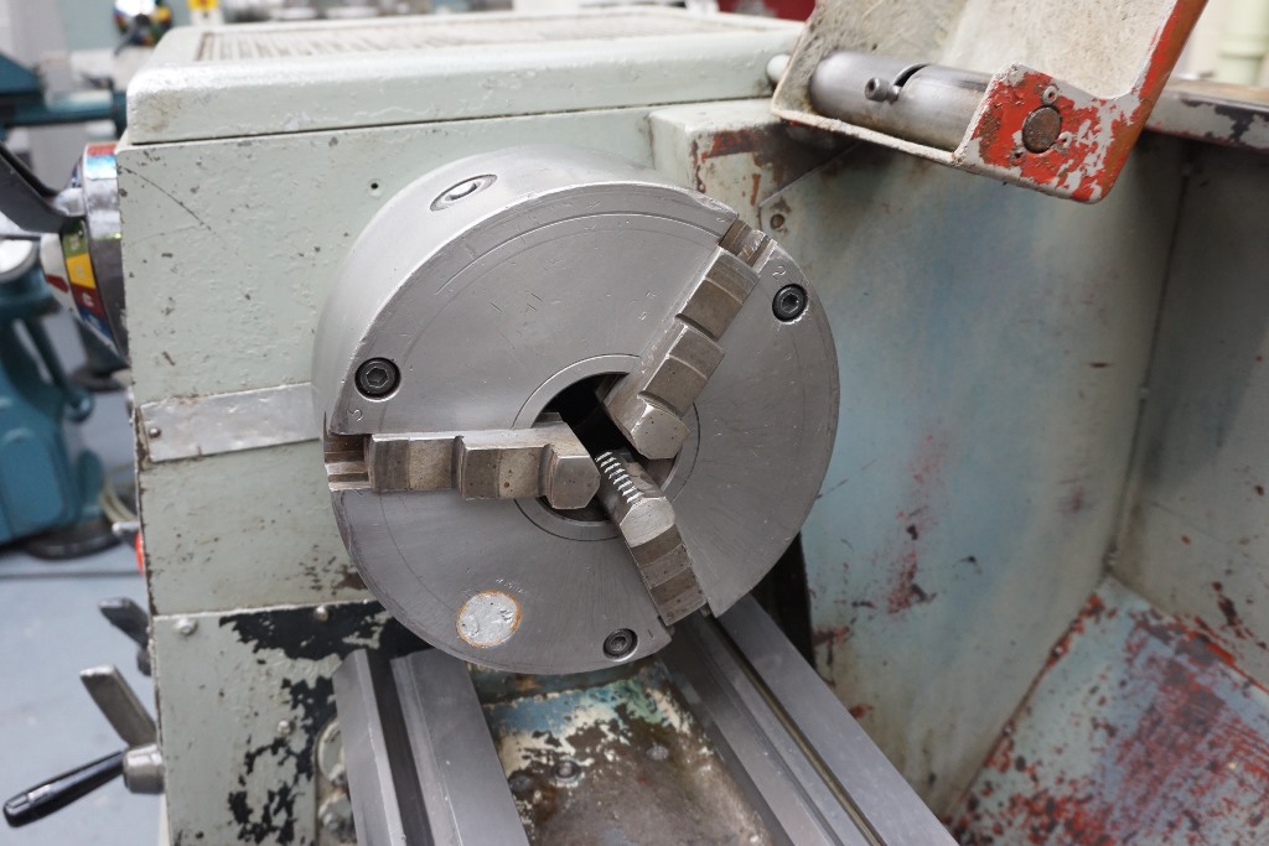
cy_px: 423
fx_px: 1058
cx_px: 634
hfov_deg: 61.9
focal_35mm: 30
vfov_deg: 43.6
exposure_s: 1/60
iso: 1000
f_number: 4
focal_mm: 20
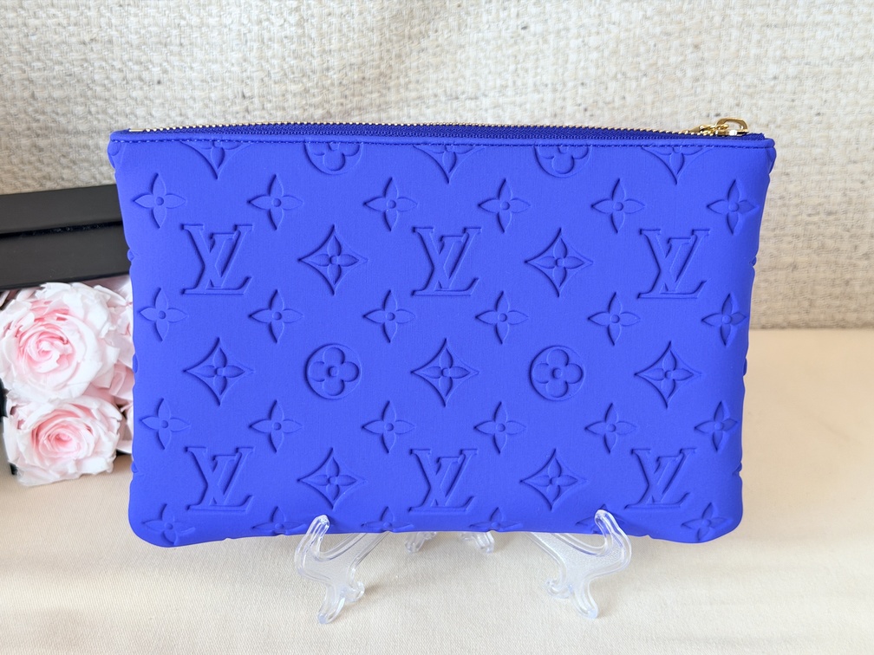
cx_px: 437
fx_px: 1212
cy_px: 328
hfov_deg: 39.7
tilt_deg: -26.0
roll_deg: -0.4
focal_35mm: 48
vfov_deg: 30.3
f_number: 1.78
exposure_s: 1/50
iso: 50
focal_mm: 6.76
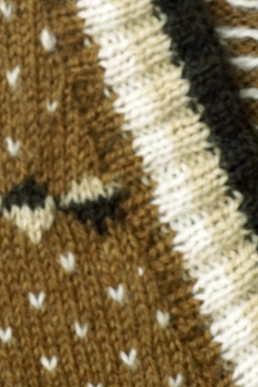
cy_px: 68
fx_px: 1720
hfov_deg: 8.5
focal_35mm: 160
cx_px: -39
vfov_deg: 12.8
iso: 320
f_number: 6.3
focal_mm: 32
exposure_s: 1/50
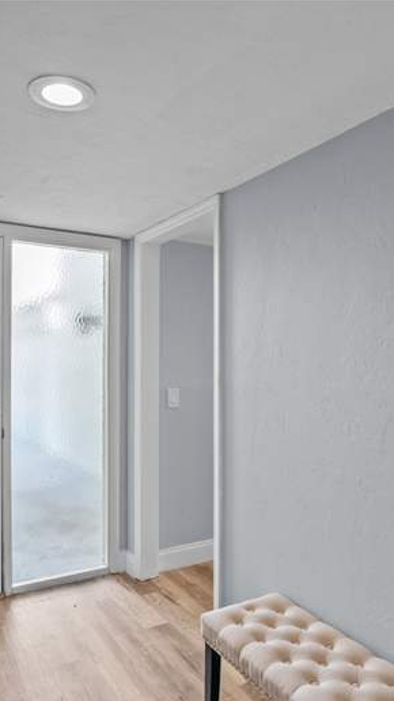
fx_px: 483
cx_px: 170
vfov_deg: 71.9
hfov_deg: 44.3
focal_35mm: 26
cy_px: 361
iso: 400
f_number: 8
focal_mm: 16
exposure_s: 1/40
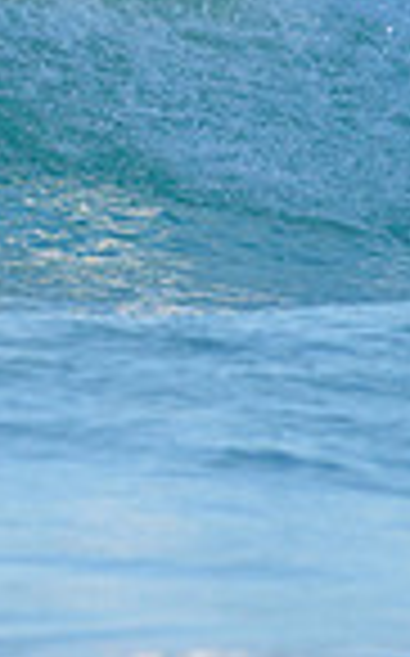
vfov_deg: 1.0
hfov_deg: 0.6
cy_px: -142
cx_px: -428
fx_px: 36418
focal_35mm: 2033
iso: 400
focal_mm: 500
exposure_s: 1/2000
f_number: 5.6
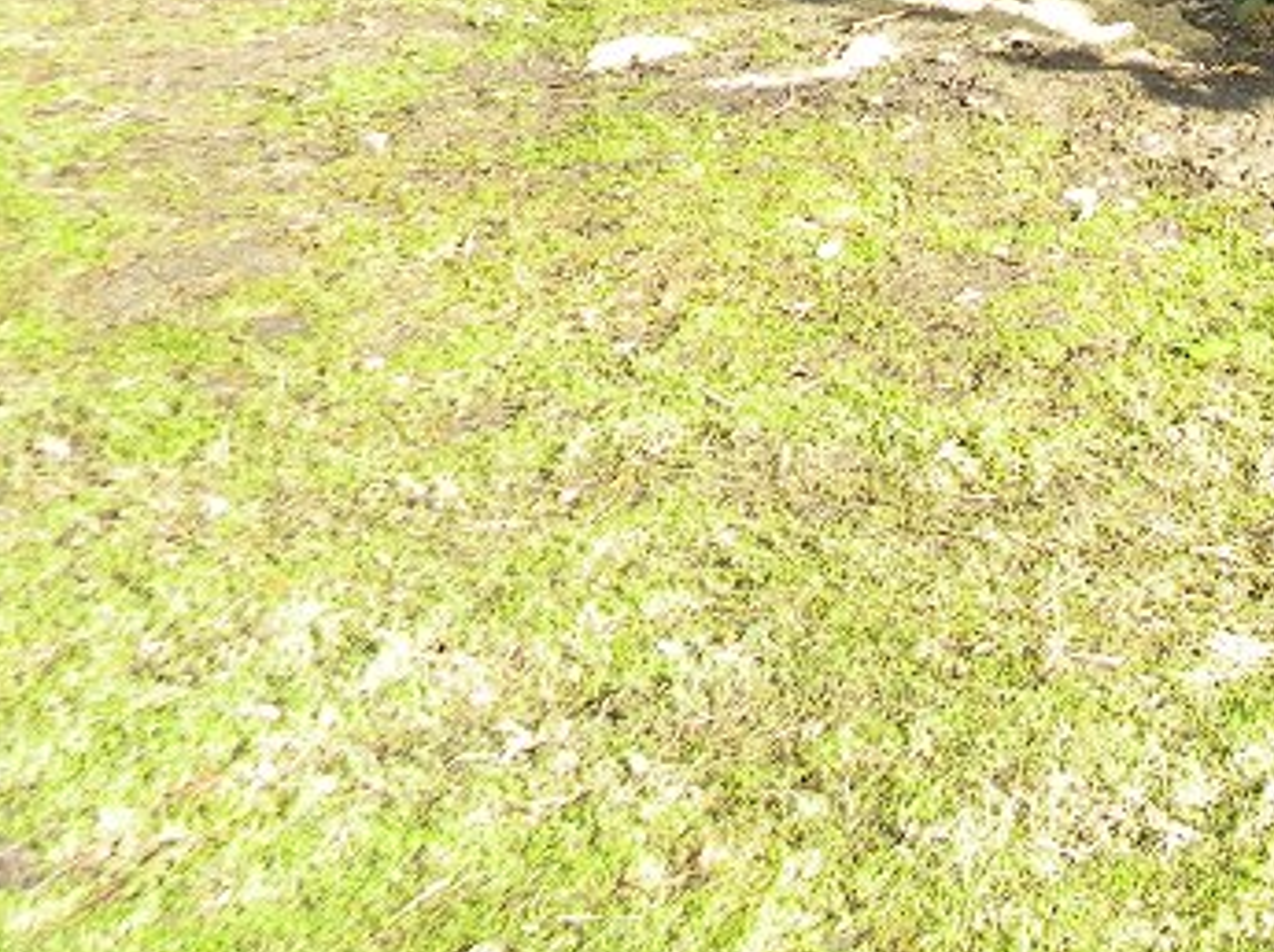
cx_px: 1765
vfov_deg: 13.2
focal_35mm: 107
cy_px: -399
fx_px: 3934
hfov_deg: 17.0
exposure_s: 1/176
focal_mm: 6.4
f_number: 3.7
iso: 80
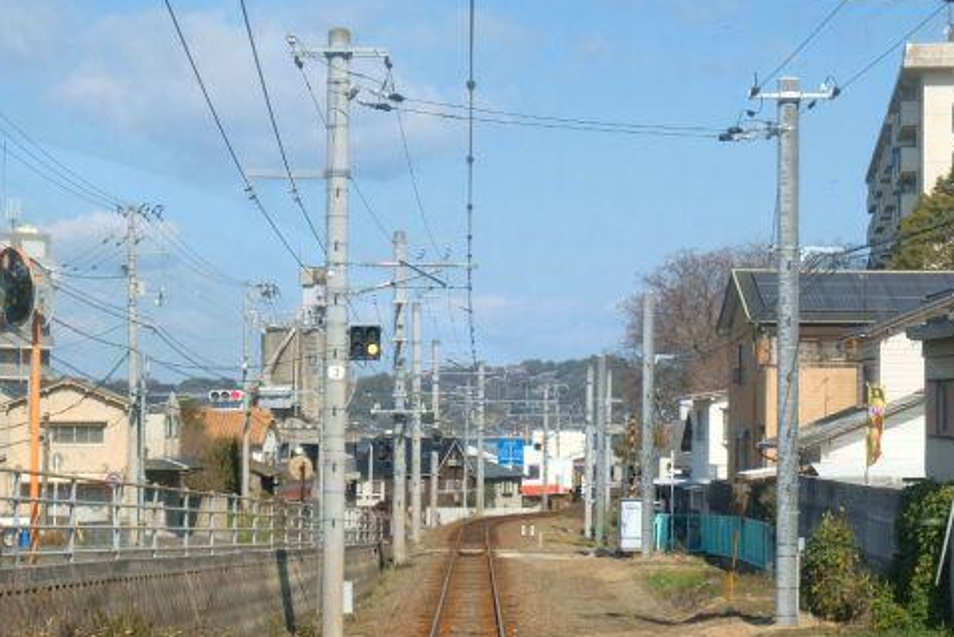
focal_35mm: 92
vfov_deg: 14.9
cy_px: 330
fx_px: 2439
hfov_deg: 22.1
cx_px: 524
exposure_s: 1/800
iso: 400
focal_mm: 32.9
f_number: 8
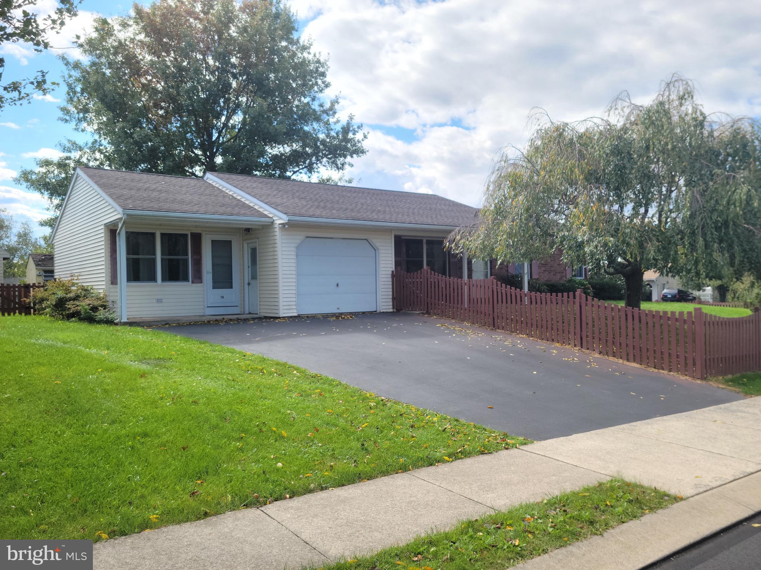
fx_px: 616
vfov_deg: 49.7
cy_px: 285
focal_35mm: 28
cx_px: 380
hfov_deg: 63.4
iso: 25
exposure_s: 1/362
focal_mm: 5.9
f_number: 2
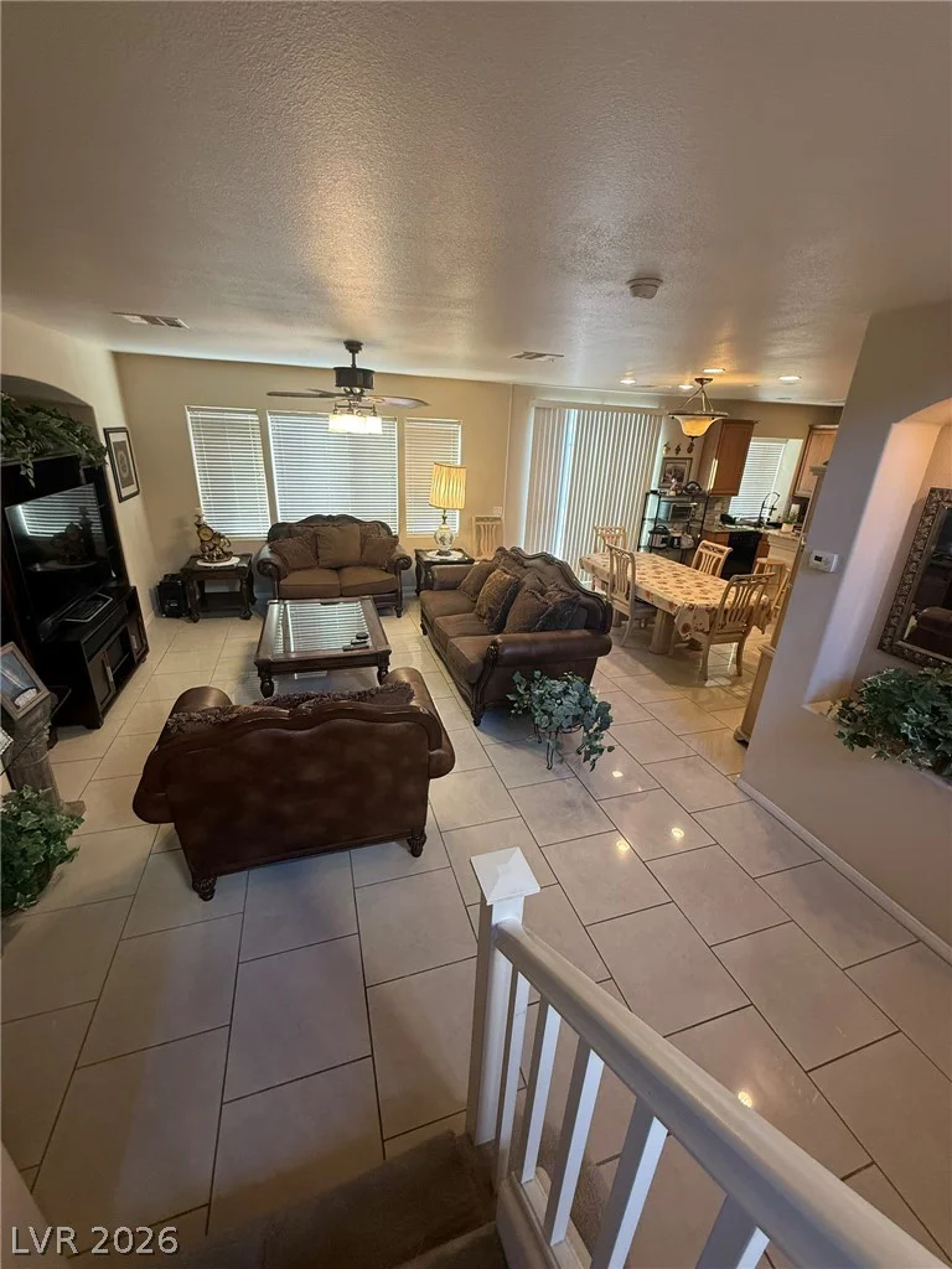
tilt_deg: -22.0
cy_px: 634
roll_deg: -2.2
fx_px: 513
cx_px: 476
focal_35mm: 14
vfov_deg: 102.1
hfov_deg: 85.7
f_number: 2.2
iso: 200
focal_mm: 2.22
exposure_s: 1/60
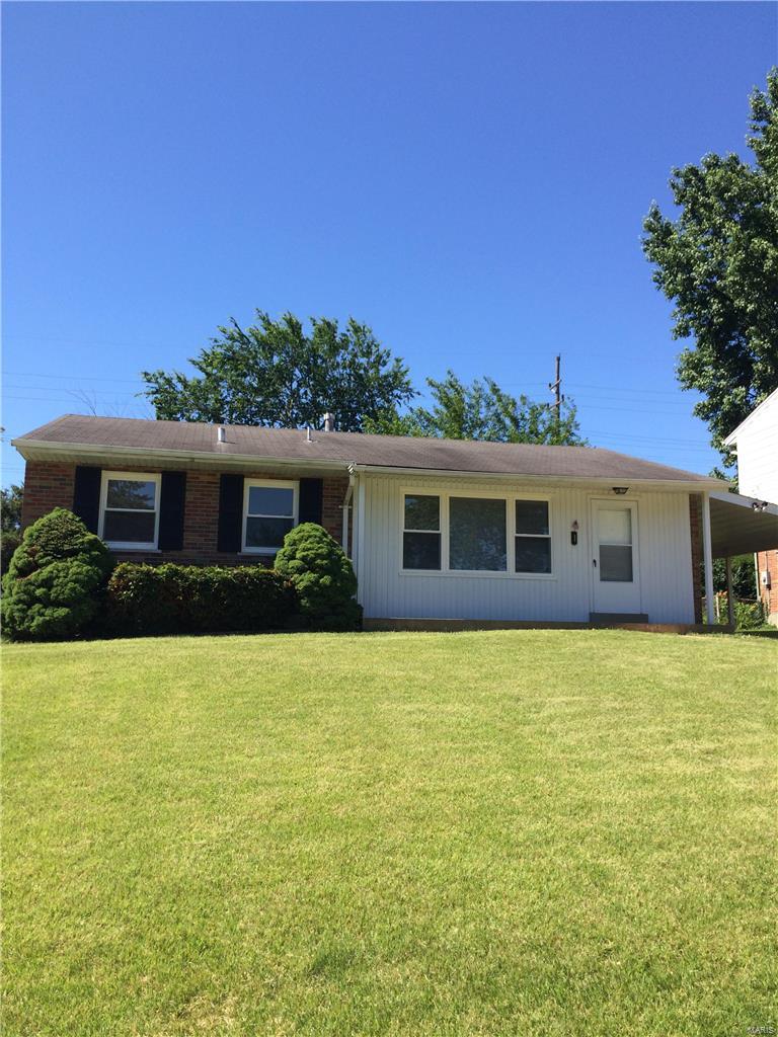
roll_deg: -1.8
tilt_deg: +7.5
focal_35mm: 29
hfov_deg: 48.2
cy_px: 518
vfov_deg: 61.7
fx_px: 869
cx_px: 389
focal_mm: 4.15
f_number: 2.2
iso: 32
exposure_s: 1/1208
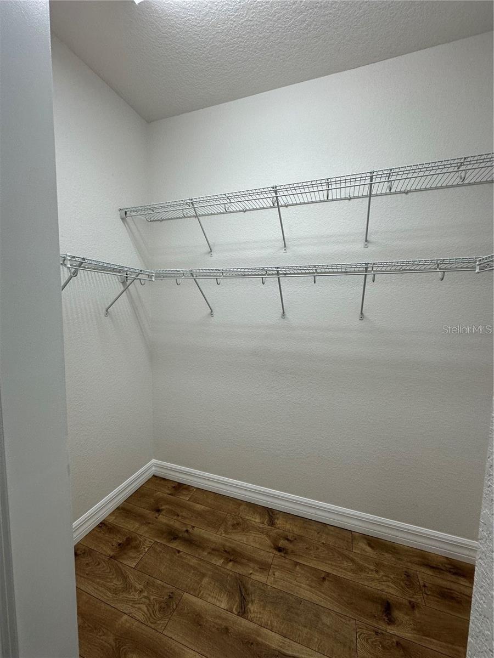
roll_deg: -1.2
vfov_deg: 102.1
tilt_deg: -4.9
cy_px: 329
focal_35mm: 14
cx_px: 247
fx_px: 266
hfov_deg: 85.7
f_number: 2.2
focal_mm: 2.22
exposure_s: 1/120
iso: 125
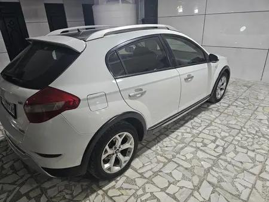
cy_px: 101
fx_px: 179
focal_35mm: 23
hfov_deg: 73.9
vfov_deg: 58.9
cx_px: 134
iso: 640
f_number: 1.7
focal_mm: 6.3
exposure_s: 1/100
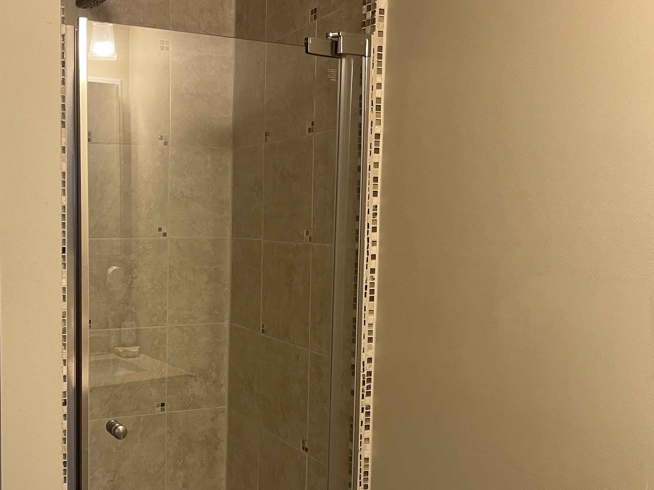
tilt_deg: -6.6
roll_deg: -1.1
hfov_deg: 46.2
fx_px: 737
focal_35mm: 39
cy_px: 299
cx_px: 166
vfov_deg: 36.7
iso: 160
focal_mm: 5.1
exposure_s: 1/60
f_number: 1.6
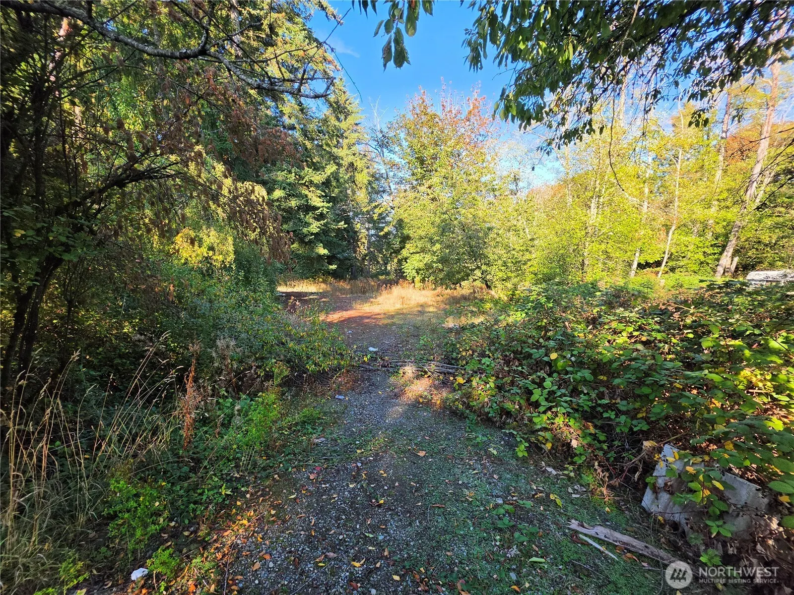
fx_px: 298
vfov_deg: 89.9
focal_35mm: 13
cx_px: 397
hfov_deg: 106.2
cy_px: 298
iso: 32
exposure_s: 1/414
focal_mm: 2.2
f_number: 1.9
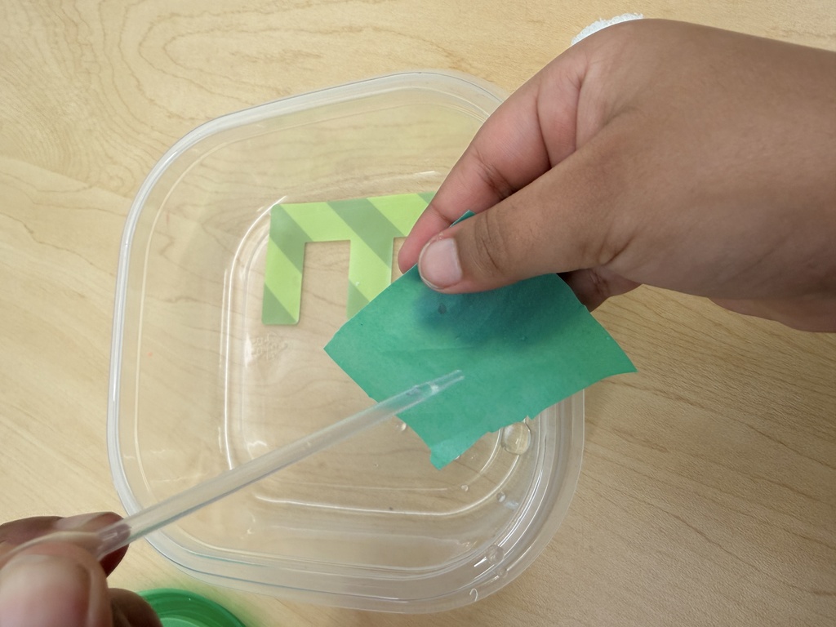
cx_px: 418
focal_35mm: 24
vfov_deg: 56.8
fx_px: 580
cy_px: 314
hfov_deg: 71.6
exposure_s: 1/100
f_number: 2.2
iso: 100
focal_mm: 2.22
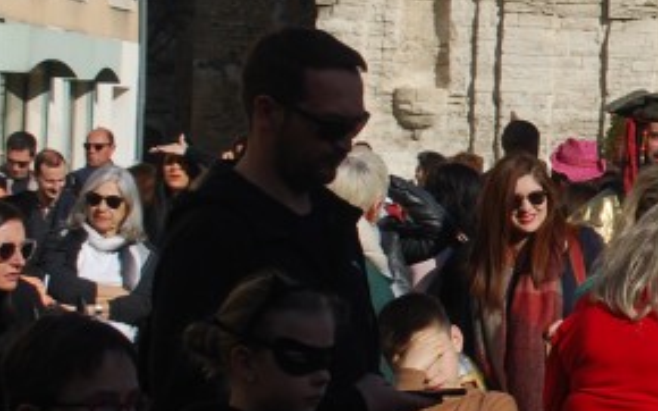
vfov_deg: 7.7
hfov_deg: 11.9
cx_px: 982
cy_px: 22
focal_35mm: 169
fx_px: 3029
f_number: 9
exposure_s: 1/320
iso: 100
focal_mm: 32
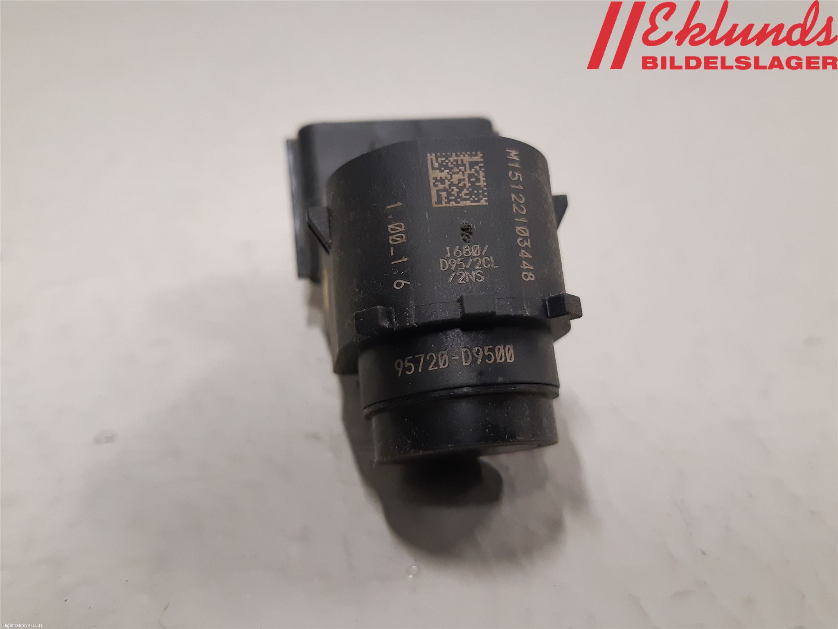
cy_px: 314
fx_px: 629
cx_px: 419
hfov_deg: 67.3
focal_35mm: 26
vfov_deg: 53.1
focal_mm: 3.93
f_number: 1.7
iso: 200
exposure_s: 1/50
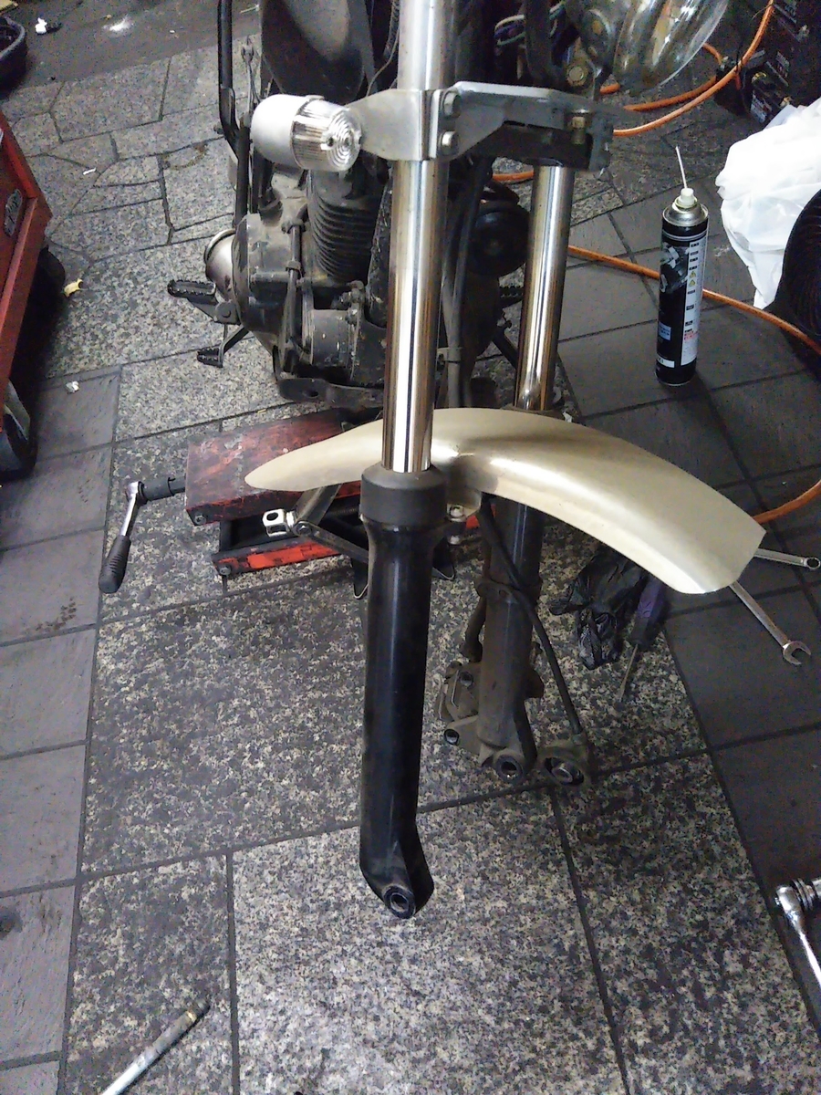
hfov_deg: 46.8
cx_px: 410
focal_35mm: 30
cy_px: 548
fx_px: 949
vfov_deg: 60.0
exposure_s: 1/23
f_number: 2.2
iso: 836
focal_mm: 4
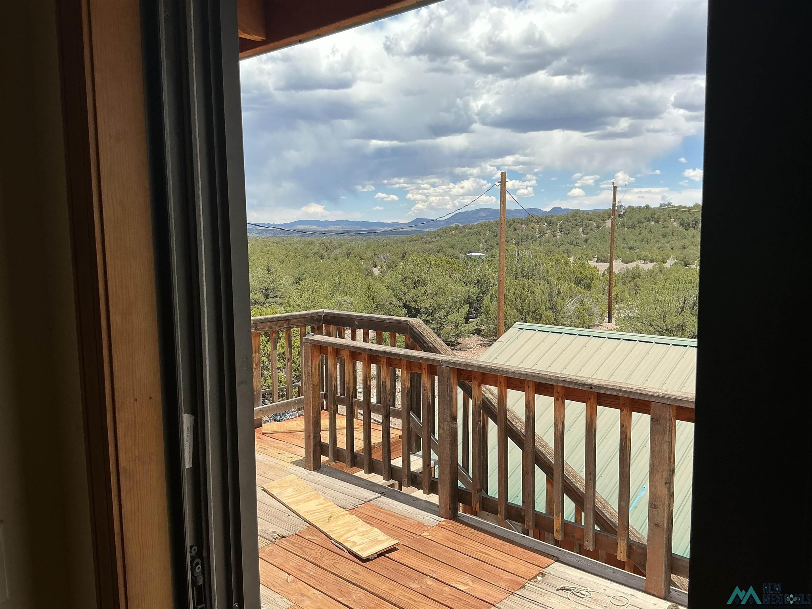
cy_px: 304
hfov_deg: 61.7
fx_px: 680
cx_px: 406
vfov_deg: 48.2
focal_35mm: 29
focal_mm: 3
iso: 25
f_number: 1.8
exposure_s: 1/1912
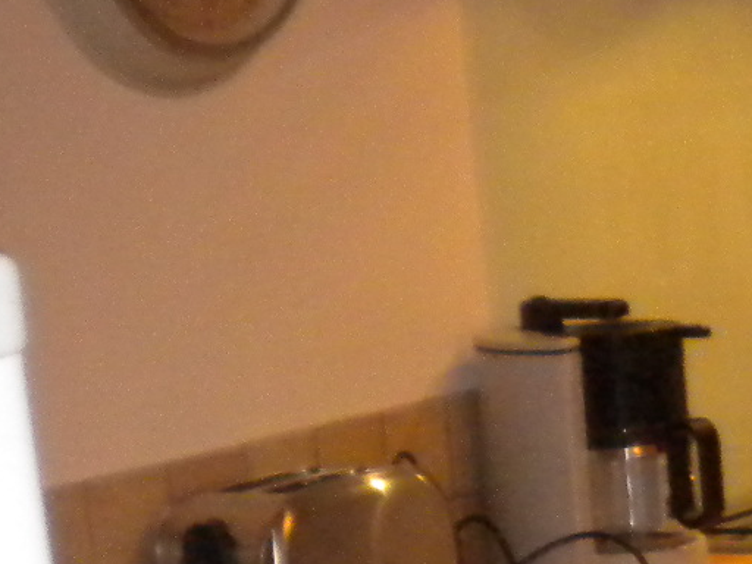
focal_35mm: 140
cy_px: 636
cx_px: 1436
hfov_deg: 12.6
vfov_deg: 10.5
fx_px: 3041
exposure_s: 1/30
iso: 400
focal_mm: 6.3
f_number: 3.1
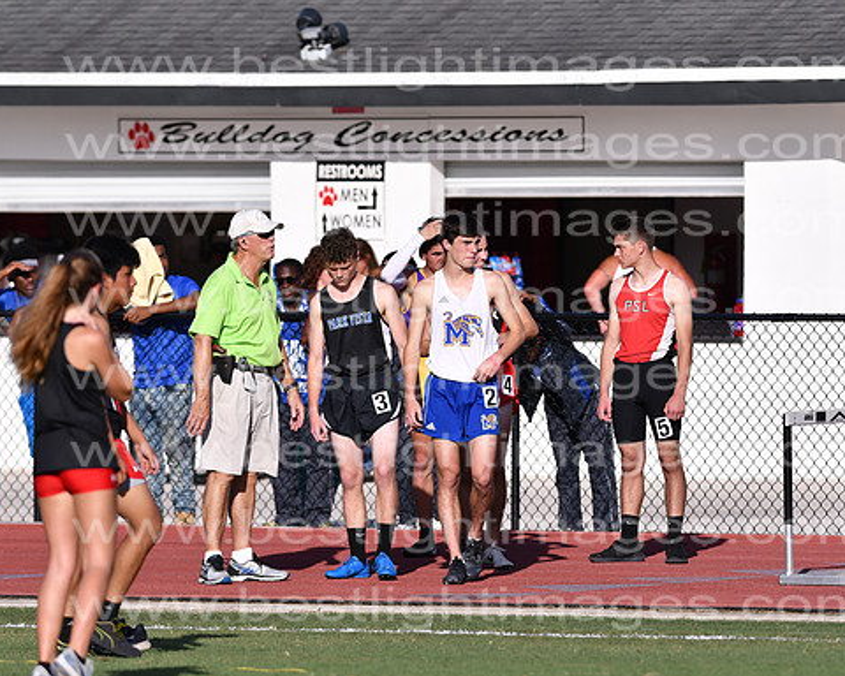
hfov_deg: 3.8
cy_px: 339
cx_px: 470
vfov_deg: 3.0
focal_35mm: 510
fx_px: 12754
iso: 320
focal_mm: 300
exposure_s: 1/5000
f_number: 5.6
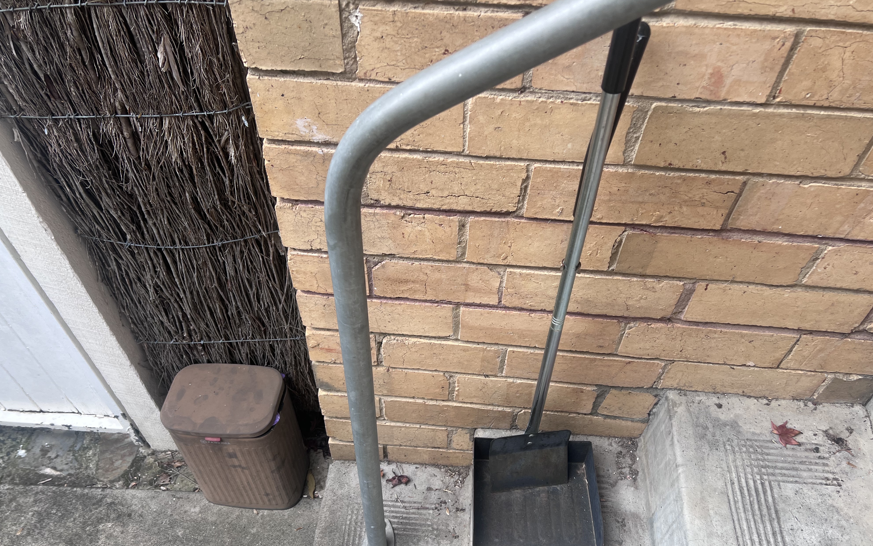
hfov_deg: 66.5
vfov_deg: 44.5
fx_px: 666
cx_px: 433
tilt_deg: -49.7
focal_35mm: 28
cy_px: 292
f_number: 1.5
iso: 32
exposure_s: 1/121
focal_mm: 5.7
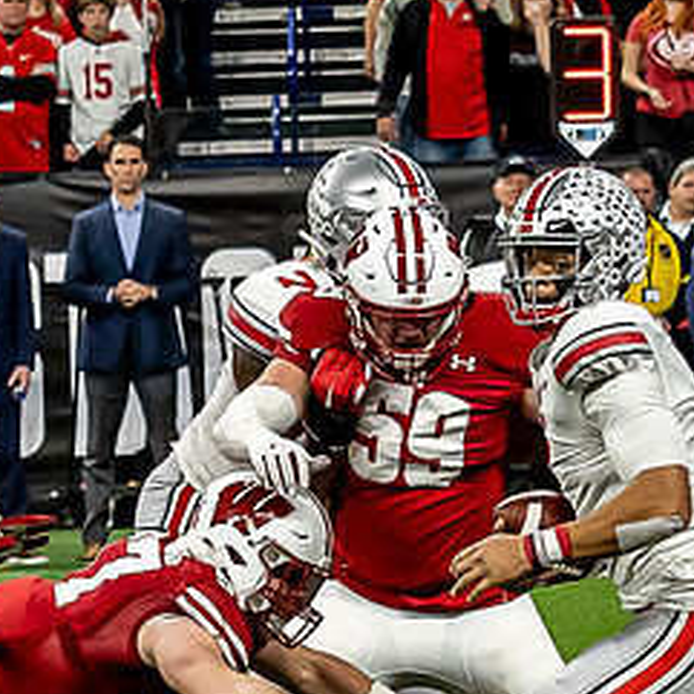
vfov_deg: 3.1
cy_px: 600
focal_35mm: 566
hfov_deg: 3.1
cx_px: 531
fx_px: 12838
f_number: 2.8
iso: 1250
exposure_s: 1/1000
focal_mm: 50
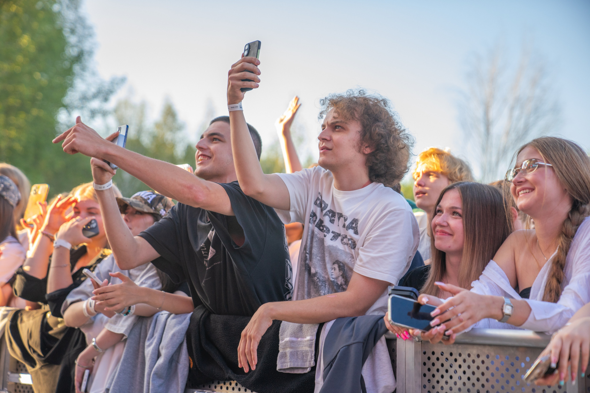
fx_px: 1147
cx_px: 295
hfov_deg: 28.8
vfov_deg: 19.5
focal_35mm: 70
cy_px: 196
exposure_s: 1/640
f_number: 2.8
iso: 400
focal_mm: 70
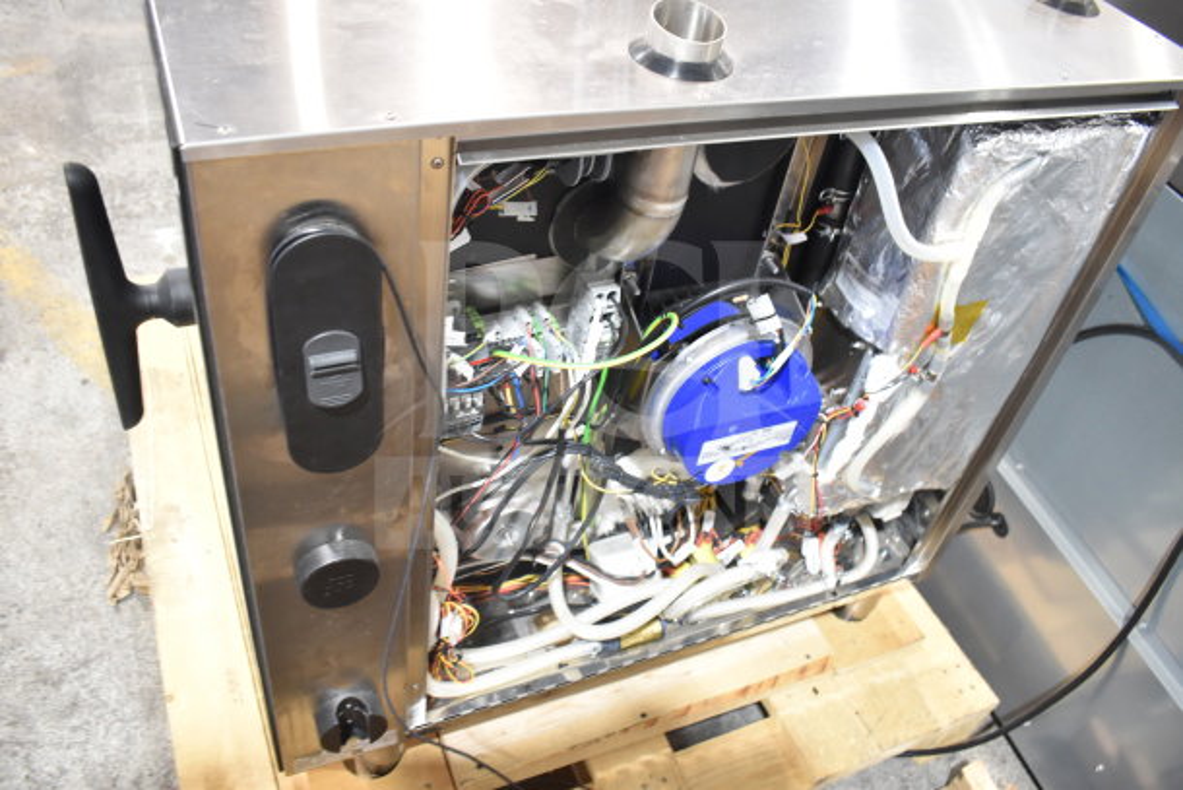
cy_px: 395
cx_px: 592
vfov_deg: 43.6
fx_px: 986
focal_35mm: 30
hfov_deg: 61.9
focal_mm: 20
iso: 800
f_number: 3.5
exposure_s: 1/30
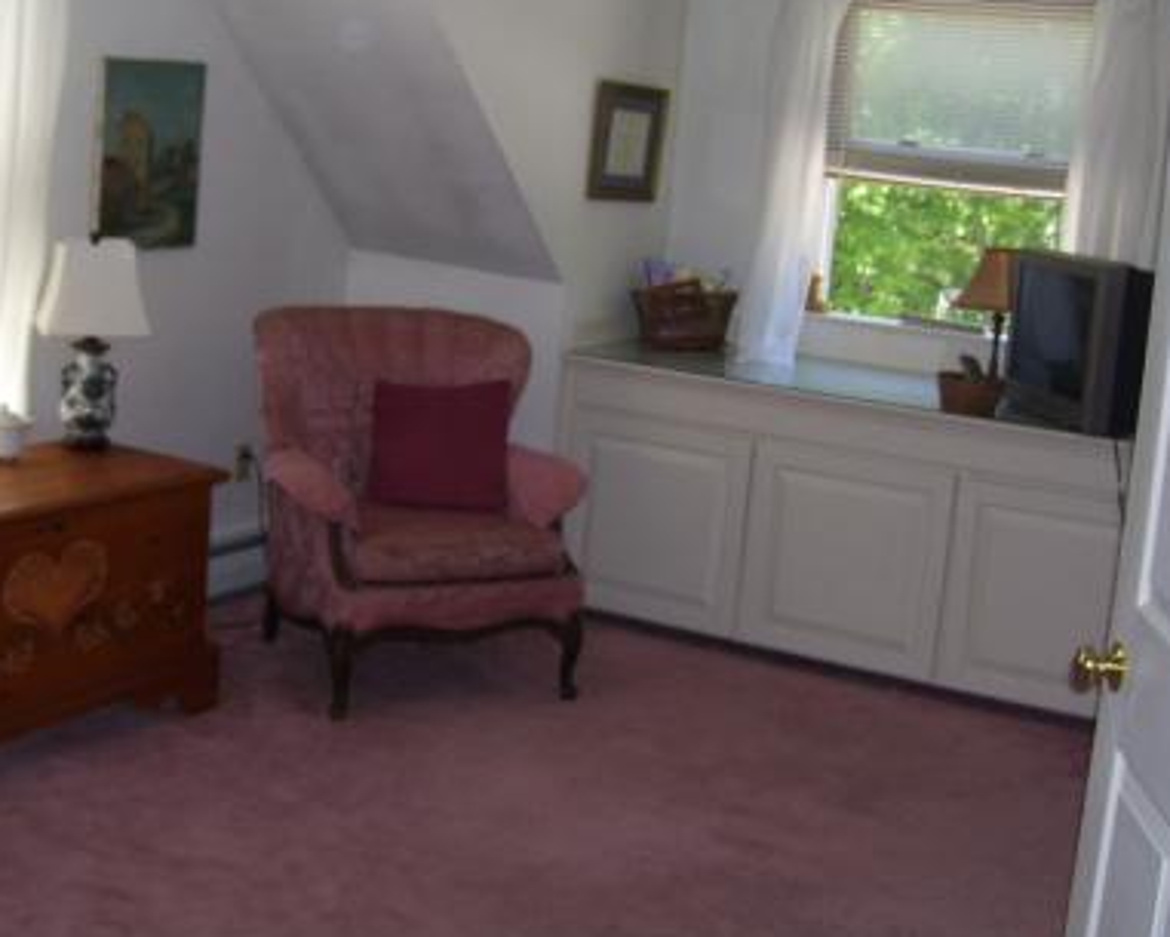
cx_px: 485
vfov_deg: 27.5
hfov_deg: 34.1
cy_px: 366
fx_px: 1905
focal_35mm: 55
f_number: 2.7
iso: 80
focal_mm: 6
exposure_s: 1/60
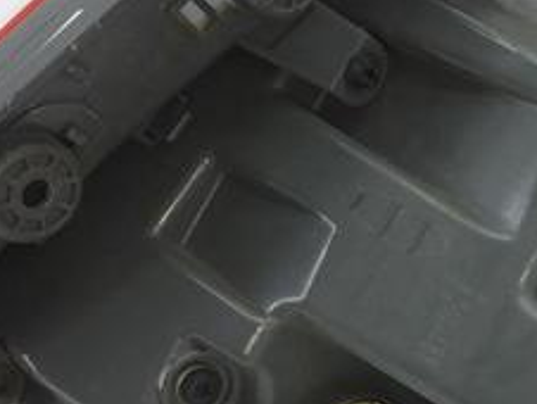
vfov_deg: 17.9
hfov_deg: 23.2
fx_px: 1273
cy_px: 297
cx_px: 482
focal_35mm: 82
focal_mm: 4.15
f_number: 2.2
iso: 25
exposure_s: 1/155
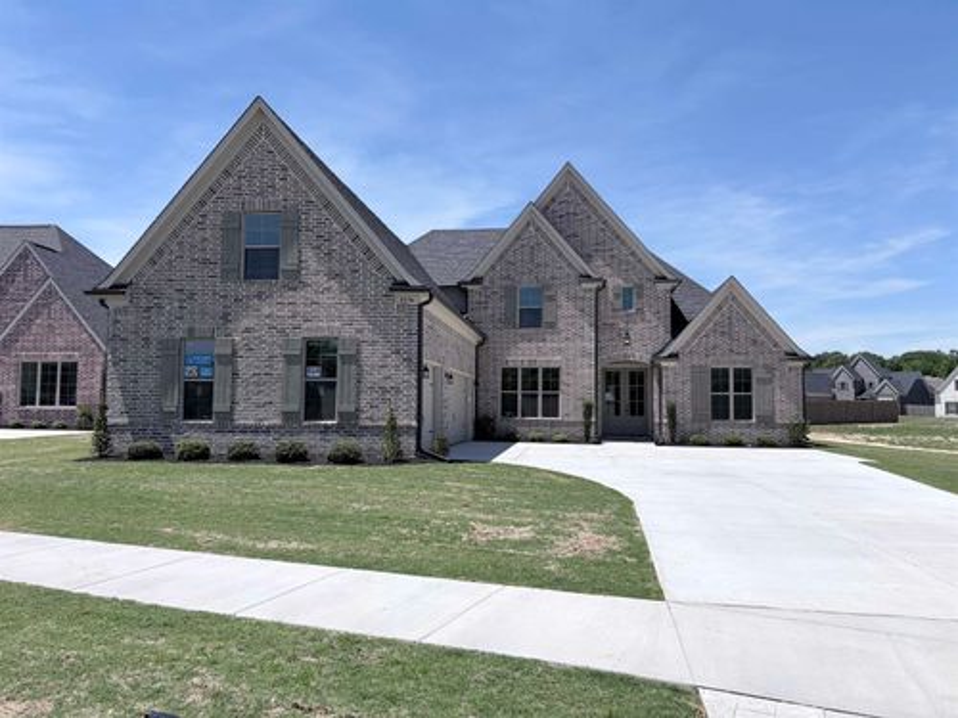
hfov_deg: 67.3
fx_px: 720
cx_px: 479
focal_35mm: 26
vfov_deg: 53.1
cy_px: 359
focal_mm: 5.96
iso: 64
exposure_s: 1/7813
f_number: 1.6
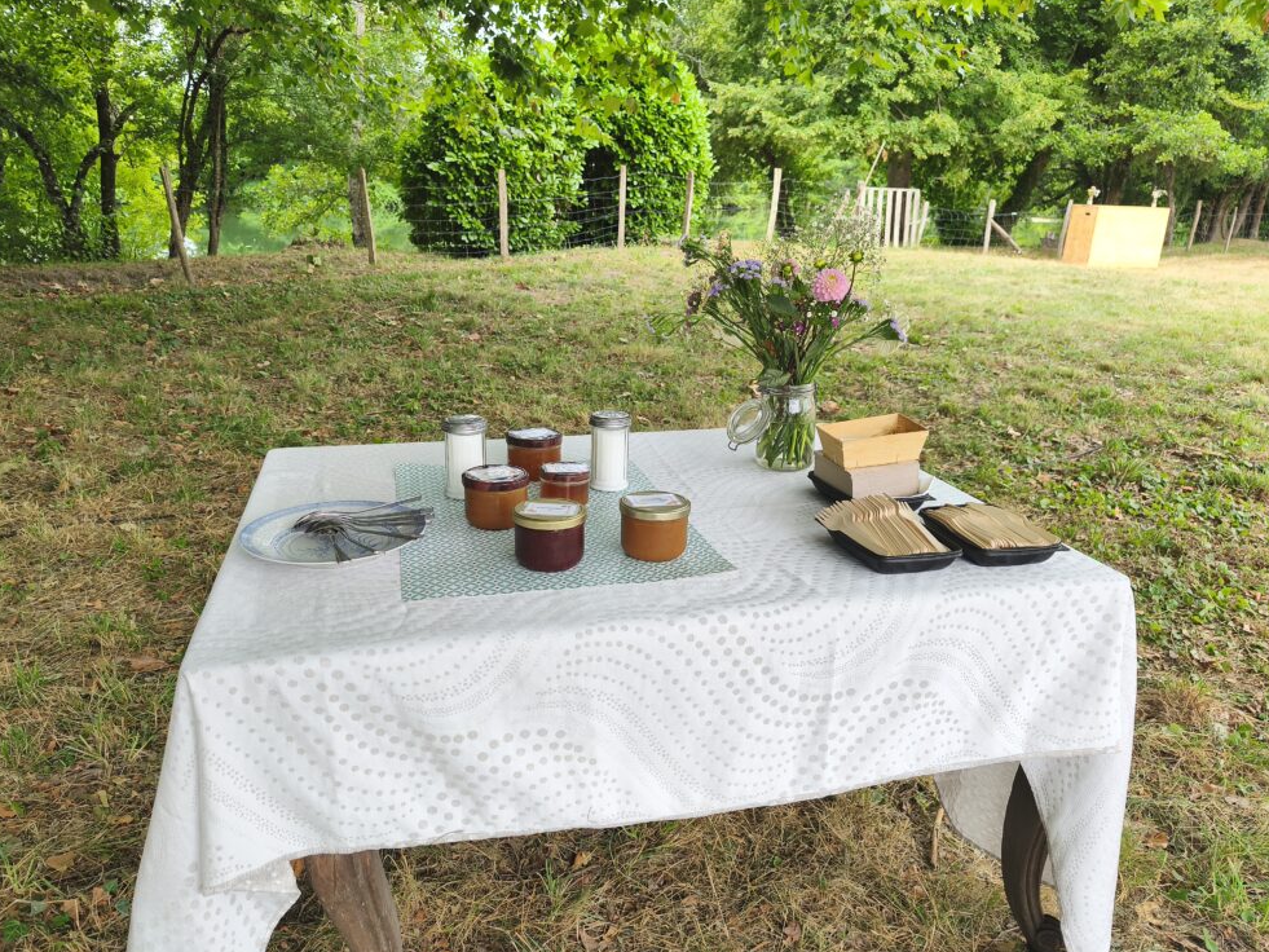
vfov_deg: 56.8
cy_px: 486
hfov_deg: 71.6
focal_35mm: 24
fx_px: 880
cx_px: 618
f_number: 1.65
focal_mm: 6.18
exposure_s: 1/104
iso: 50
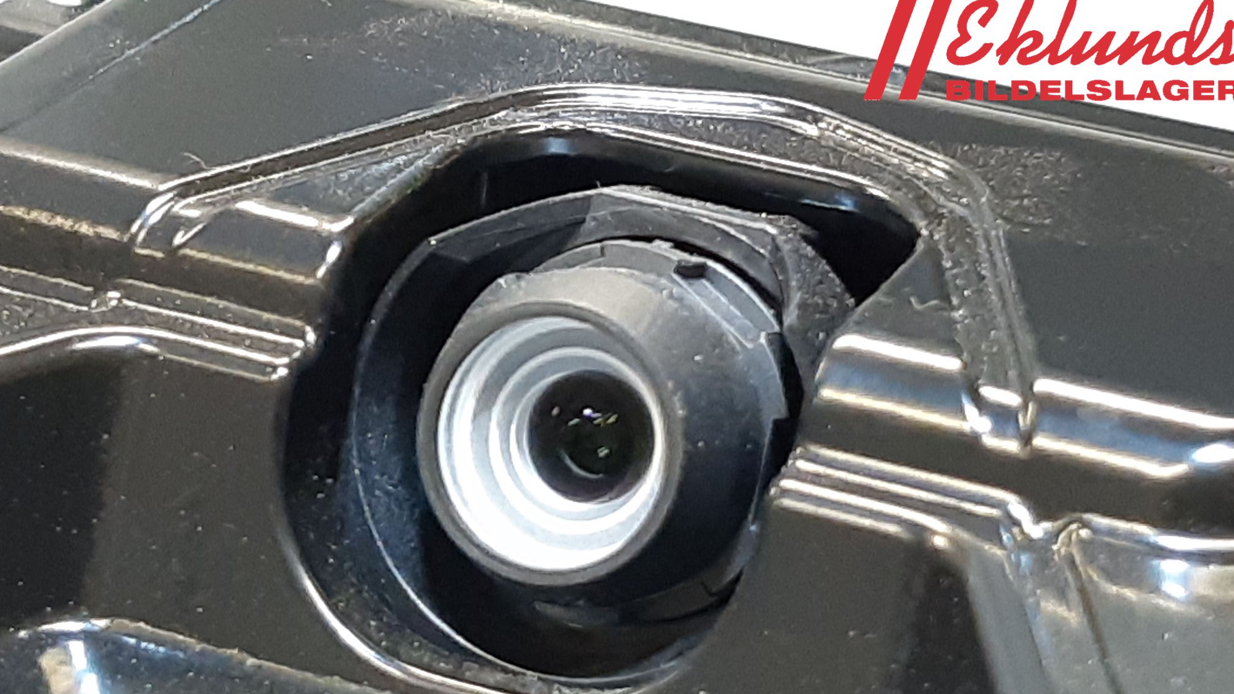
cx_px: 610
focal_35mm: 29
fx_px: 949
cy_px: 469
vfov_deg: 39.6
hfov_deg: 66.1
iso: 250
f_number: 1.7
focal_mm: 3.93
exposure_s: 1/50
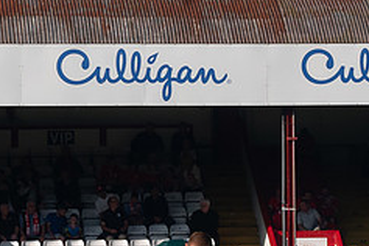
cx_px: 235
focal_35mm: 349
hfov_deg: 5.9
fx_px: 3577
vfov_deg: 3.9
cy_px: 221
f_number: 10
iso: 800
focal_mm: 77
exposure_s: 1/800
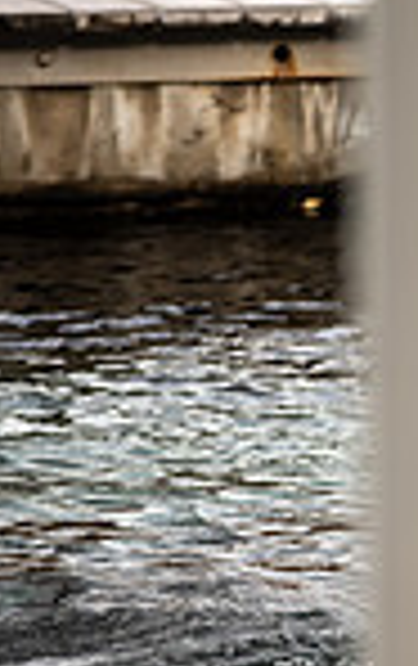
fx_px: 14507
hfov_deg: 1.6
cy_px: 443
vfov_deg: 2.6
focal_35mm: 799
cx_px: 1182
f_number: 2.8
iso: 100
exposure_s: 1/400
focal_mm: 200
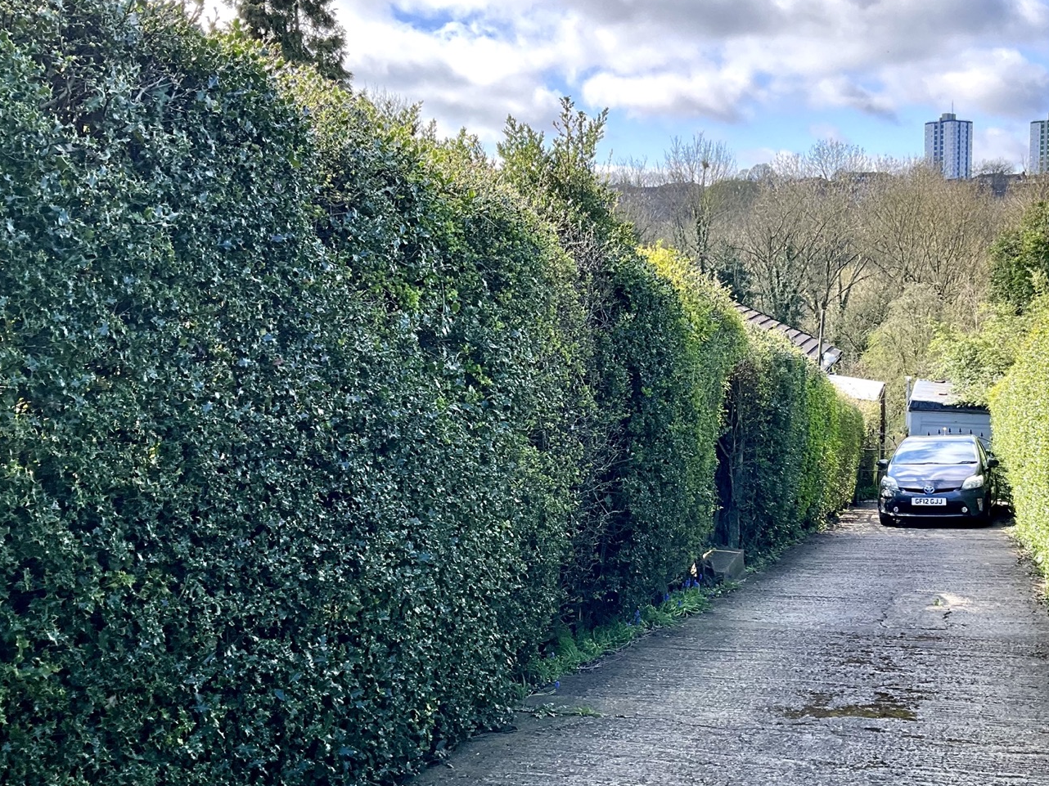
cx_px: 664
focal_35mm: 39
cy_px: 425
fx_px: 1182
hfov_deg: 47.4
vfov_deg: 36.8
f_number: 1.8
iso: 25
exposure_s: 1/657
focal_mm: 3
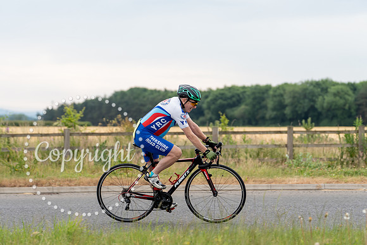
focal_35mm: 101
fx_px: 1030
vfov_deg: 13.6
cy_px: 122
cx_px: 184
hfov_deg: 20.2
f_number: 3.2
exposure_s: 1/800
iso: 160
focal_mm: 101
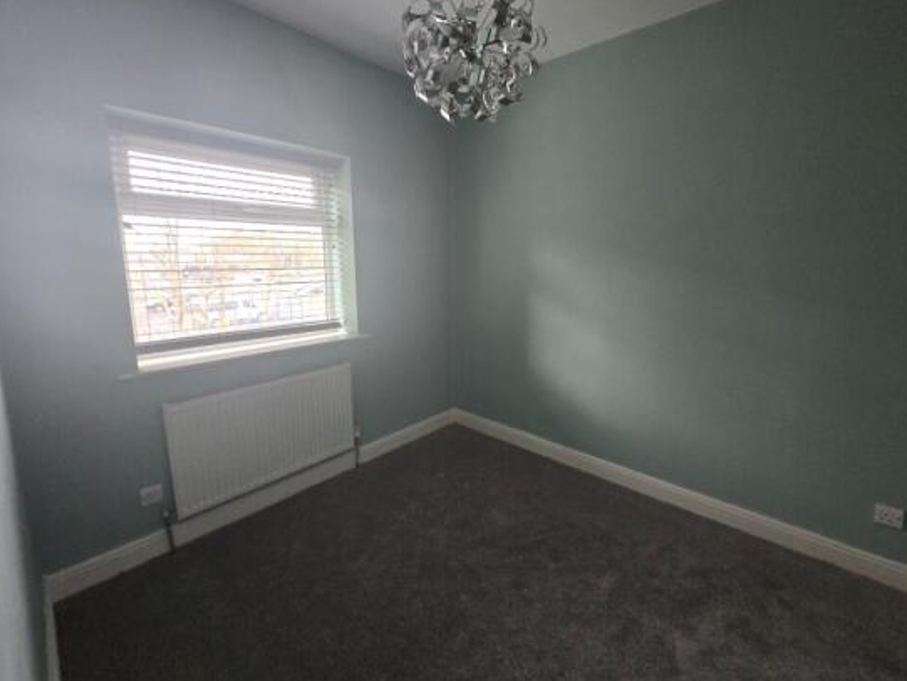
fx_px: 367
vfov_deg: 85.6
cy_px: 325
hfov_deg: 102.0
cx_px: 477
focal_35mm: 14
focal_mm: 2.2
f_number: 2.2
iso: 400
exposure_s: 1/60
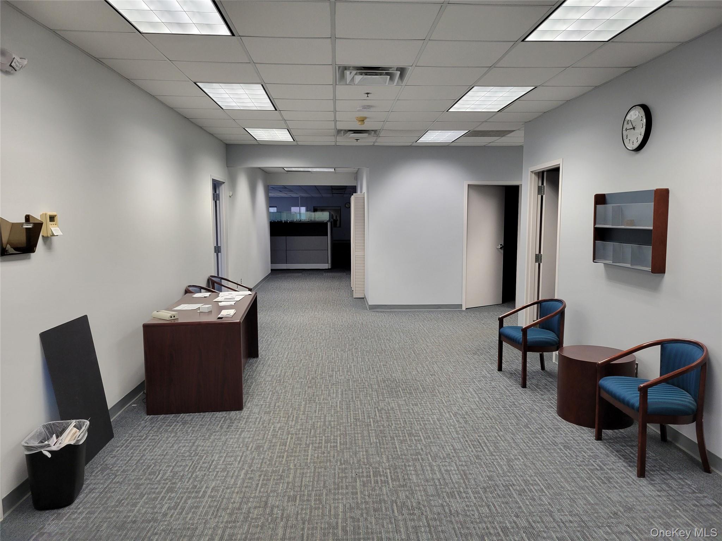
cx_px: 361
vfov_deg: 53.1
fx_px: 542
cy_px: 270
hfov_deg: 67.3
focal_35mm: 26
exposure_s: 1/120
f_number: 1.8
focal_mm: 5.4
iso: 200
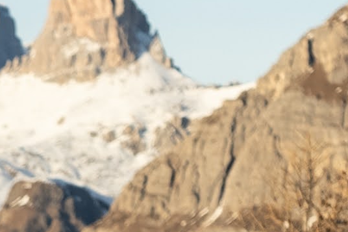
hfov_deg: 5.2
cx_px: -312
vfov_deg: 3.5
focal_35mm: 388
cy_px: 626
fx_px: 3749
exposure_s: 1/500
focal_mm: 49
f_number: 5.6
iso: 160
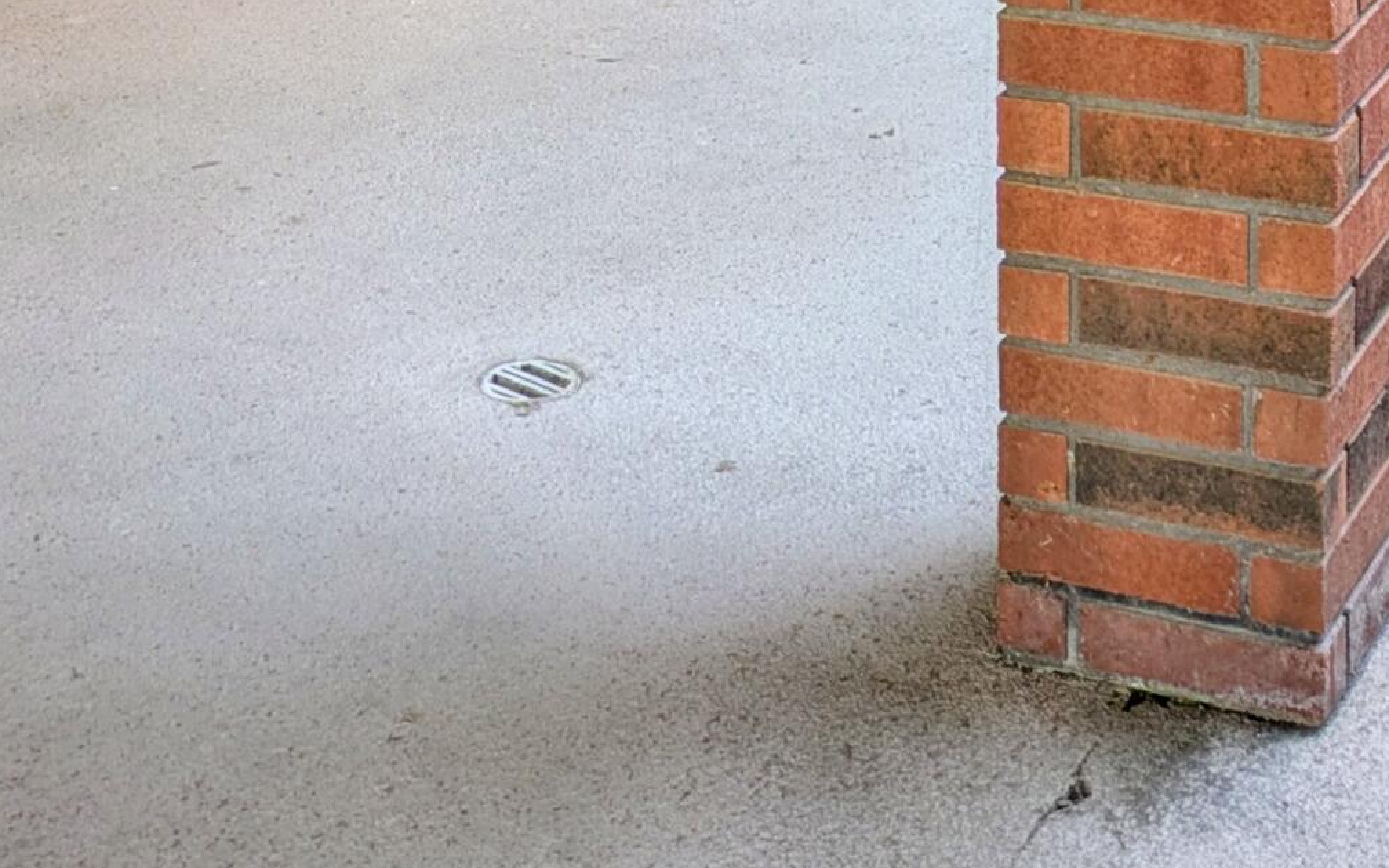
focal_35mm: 79
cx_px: 1025
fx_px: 2990
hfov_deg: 25.9
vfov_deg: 15.0
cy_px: -527
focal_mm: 5.43
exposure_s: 1/413
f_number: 1.89
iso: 42
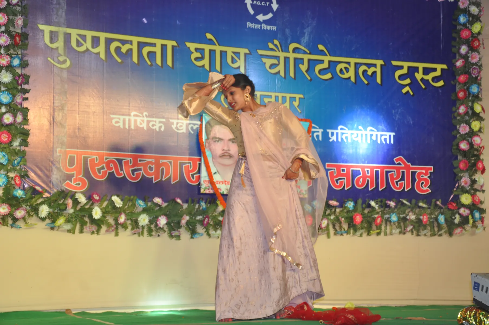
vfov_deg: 21.5
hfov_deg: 31.9
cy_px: 162
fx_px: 855
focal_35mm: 63
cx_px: 244
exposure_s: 1/100
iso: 250
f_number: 5.6
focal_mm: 42
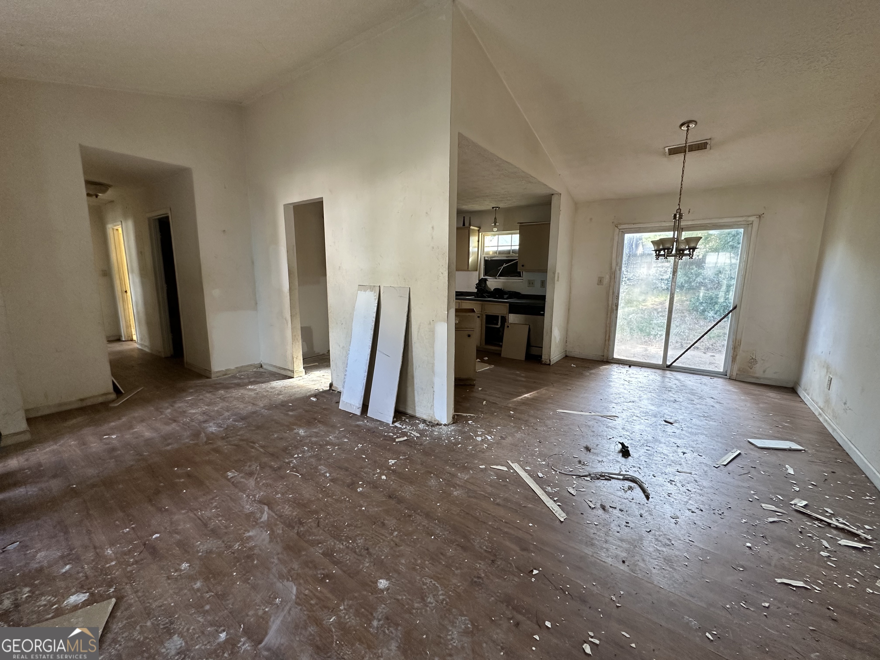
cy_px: 330
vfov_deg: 85.7
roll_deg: -0.3
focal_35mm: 14
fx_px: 356
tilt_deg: -7.9
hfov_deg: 102.1
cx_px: 440
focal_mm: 2.22
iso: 250
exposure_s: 1/99
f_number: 2.2
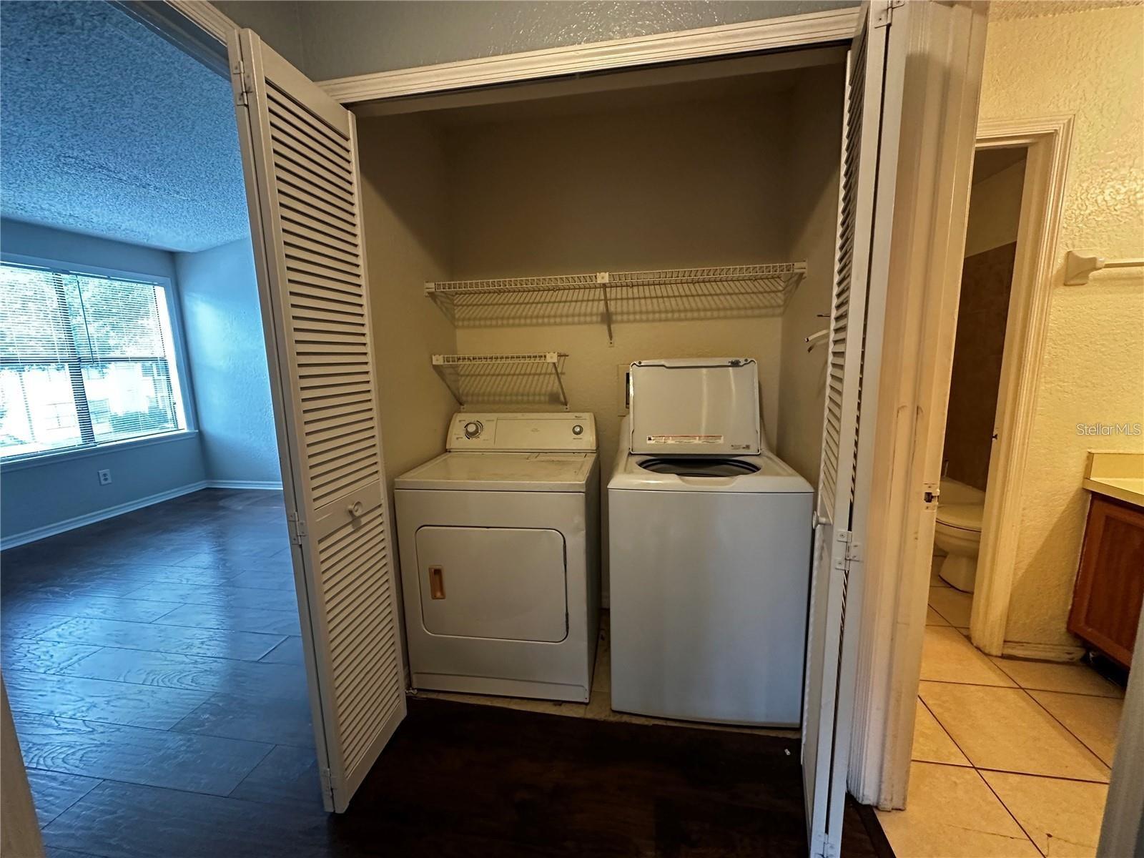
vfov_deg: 85.7
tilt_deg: -8.7
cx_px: 572
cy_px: 429
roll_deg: +0.9
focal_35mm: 14
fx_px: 463
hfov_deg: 102.1
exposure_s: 1/60
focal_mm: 2.22
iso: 400
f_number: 2.2
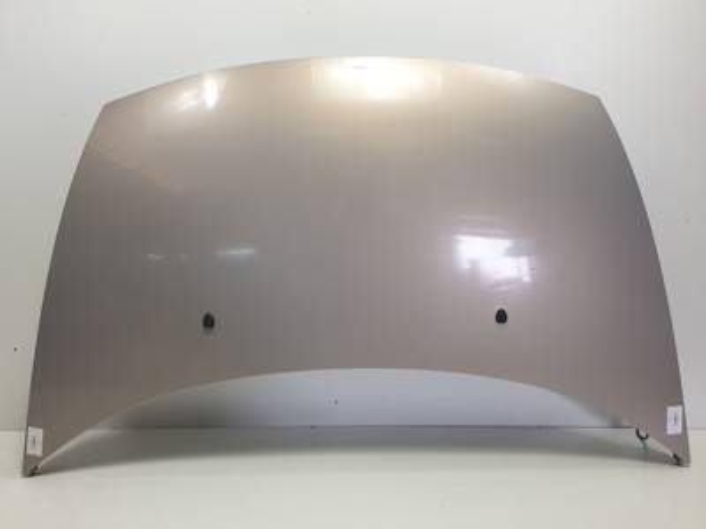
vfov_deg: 53.1
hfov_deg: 67.3
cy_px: 264
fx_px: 530
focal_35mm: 26
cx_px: 353
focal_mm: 4.3
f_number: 2.4
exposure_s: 1/100
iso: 64
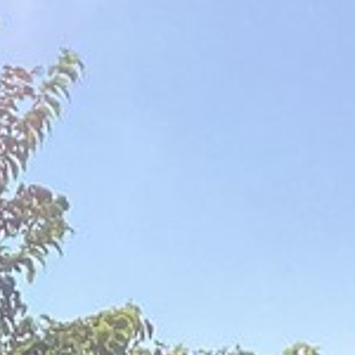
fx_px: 2170
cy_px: 637
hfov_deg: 8.6
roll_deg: +0.6
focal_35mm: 187
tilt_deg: -2.4
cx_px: -476
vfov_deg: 9.0
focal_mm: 3.3
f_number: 2.4
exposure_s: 1/1101
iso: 25
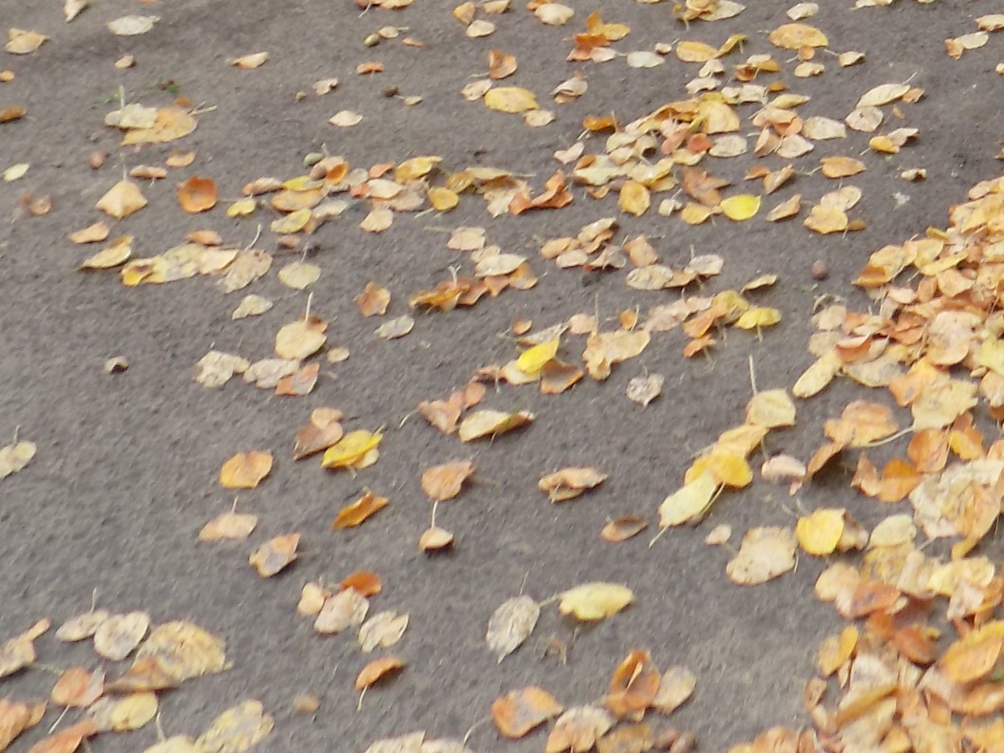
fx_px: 1972
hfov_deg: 25.2
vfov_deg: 19.7
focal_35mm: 68
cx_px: 1262
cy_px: -258
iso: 100
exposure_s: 1/30
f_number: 3.1
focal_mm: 4
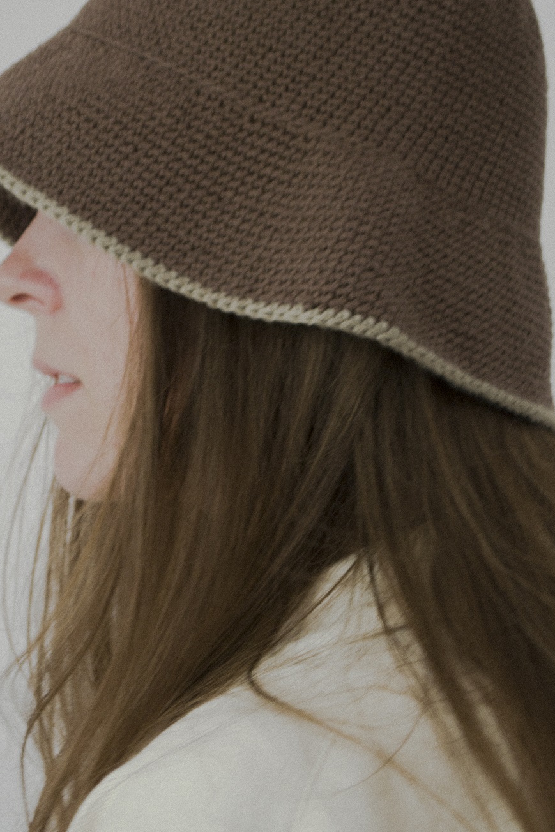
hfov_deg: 11.7
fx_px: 2699
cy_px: 410
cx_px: 265
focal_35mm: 117
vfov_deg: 17.5
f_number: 5.6
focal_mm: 55
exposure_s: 1/80
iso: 220
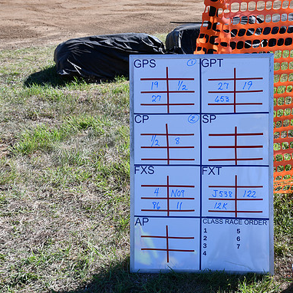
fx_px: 594
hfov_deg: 27.4
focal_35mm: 62
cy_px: 146
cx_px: 209
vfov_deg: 27.7
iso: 125
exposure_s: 1/250
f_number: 8
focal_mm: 32
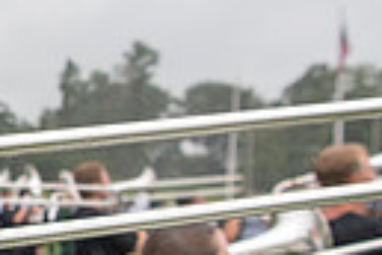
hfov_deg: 16.2
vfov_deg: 12.7
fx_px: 1146
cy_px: 176
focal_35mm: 108
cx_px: -284
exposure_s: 1/800
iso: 400
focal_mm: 24
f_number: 4
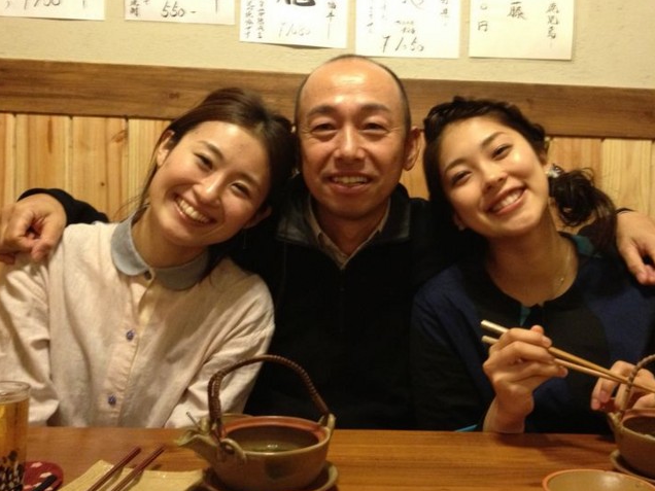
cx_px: 391
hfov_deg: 42.7
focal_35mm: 44
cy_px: 233
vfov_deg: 32.9
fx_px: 833
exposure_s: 1/20
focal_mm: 4.28
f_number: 2.4
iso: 320
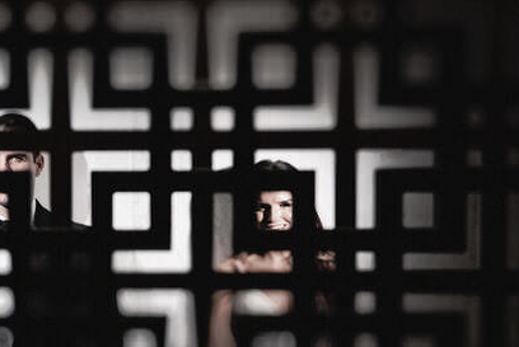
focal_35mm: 66
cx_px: 142
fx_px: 953
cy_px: 235
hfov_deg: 30.1
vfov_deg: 20.6
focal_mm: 45
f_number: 4
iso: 1600
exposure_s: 1/320
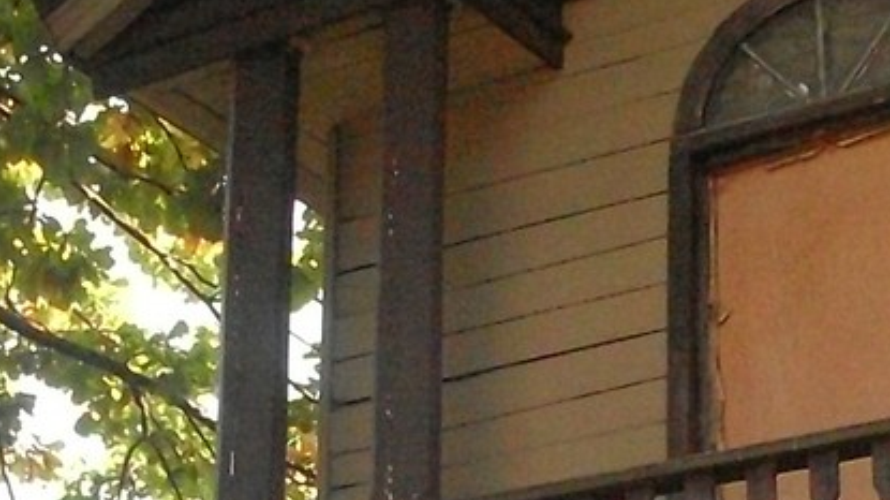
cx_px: 589
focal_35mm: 143
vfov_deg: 8.3
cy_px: 759
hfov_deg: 15.0
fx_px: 3373
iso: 400
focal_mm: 6.3
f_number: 2.8
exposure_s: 1/500
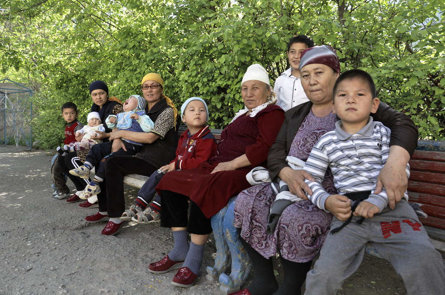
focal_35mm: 27
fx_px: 333
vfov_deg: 47.8
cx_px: 222
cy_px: 148
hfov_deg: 67.4
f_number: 5.6
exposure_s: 1/125
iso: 320
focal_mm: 18
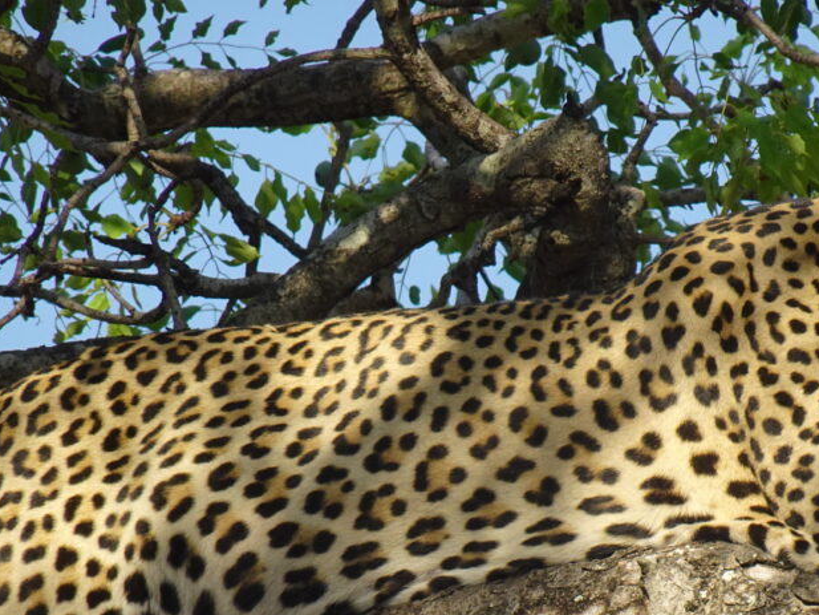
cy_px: 383
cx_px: 633
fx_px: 18884
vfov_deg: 1.9
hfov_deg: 2.5
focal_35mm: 798
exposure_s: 1/250
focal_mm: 78.42
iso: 100
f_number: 6.3
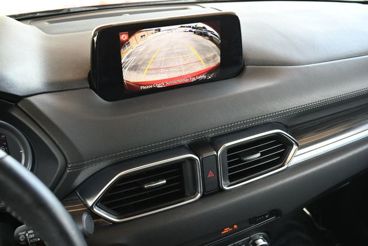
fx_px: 368
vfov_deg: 36.9
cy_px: 123
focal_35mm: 36
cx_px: 184
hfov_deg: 53.1
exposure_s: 1/200
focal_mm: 18
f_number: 3.5
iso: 800
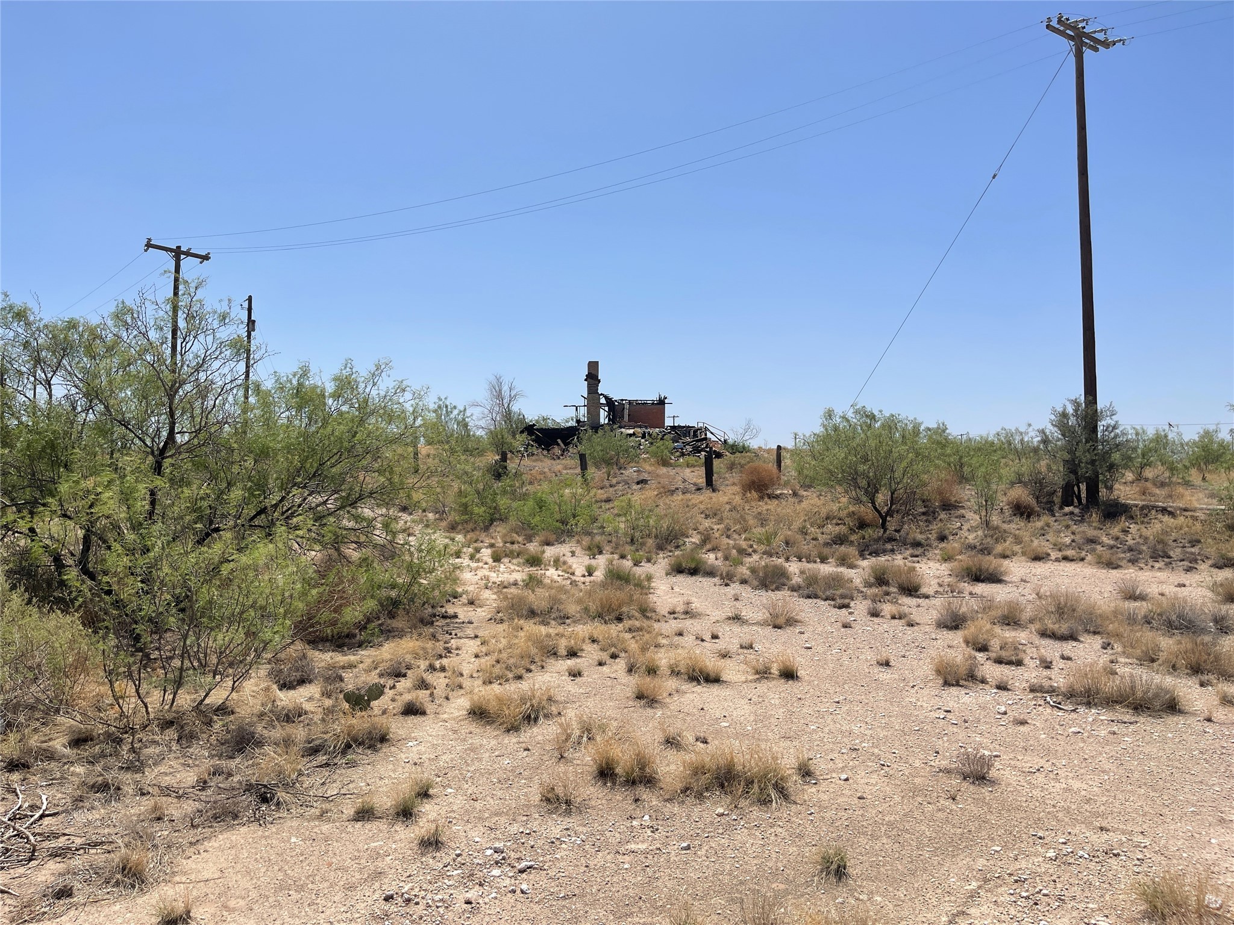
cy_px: 462
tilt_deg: -0.1
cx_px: 617
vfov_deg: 53.1
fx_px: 927
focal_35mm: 26
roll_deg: -0.4
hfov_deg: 67.3
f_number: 1.6
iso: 32
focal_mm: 5.1
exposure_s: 1/6250
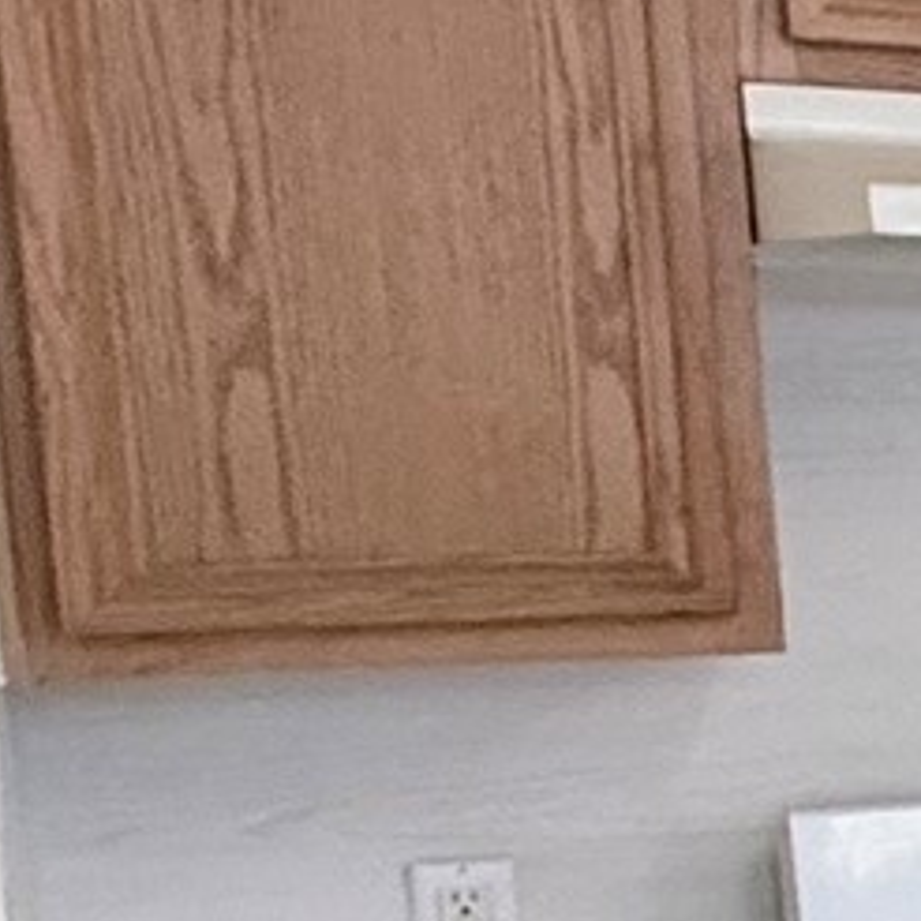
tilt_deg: -6.3
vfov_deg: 16.7
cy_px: 771
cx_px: 2999
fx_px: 3100
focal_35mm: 103
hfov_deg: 10.2
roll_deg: +0.3
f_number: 2.2
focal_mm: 2.22
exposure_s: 1/60
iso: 250
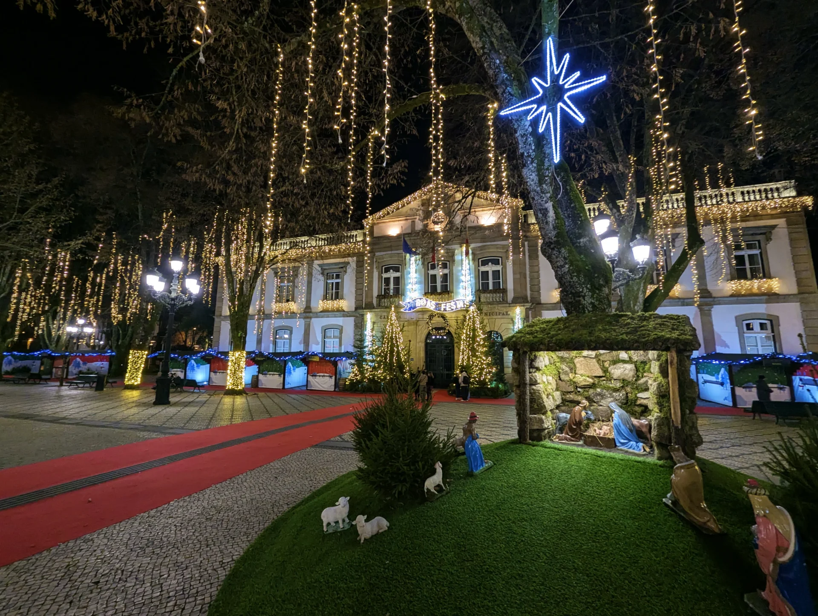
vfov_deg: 90.1
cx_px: 409
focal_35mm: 13
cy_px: 308
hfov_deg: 106.1
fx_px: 308
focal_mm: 1.95
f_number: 2.2
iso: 140
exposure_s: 1/33.3
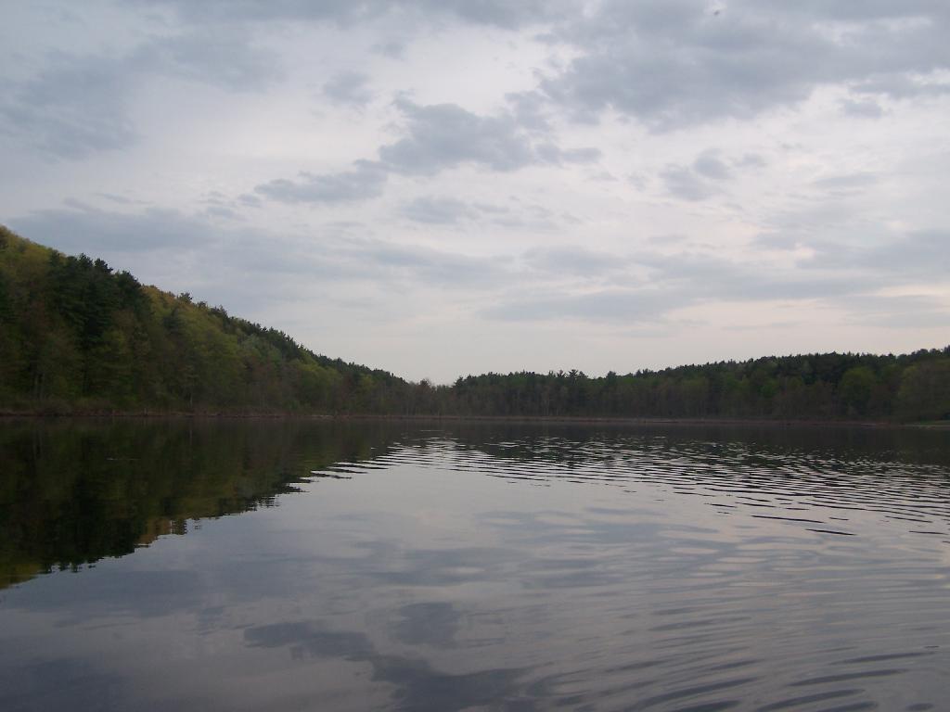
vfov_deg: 36.0
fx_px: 1098
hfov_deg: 46.8
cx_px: 475
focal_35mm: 40
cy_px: 356
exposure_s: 1/250
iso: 80
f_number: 2.8
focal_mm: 6.7
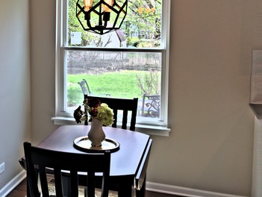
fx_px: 386
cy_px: 58
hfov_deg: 35.2
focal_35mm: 51
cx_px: 25
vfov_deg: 28.3
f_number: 1.8
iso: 25
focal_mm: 3.99
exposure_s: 1/120
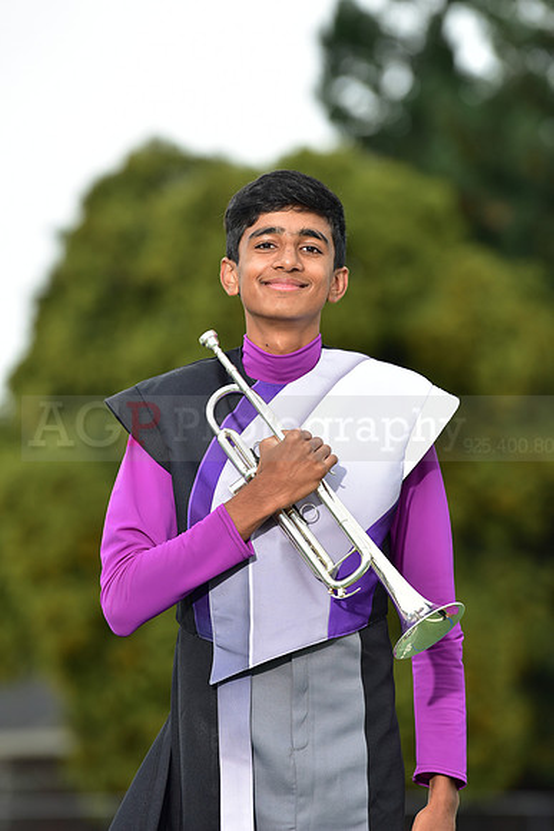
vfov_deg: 10.3
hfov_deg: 6.9
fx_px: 4614
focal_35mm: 200
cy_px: 416
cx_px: 277
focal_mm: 200
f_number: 4.5
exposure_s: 1/160
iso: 500
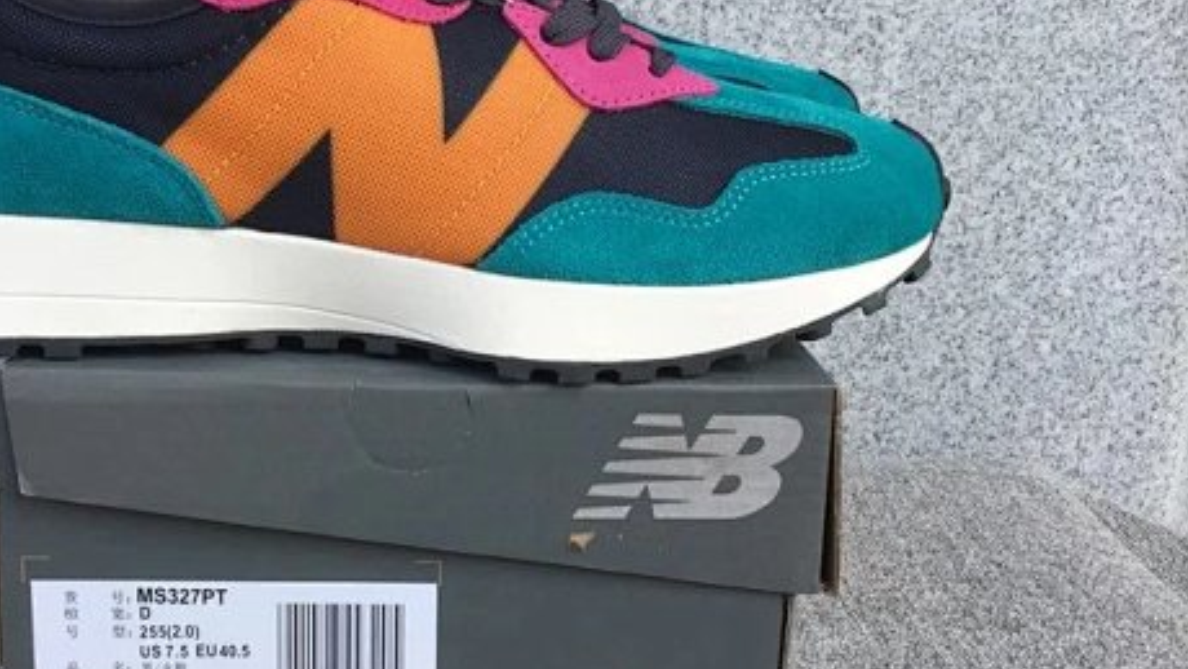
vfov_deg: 25.4
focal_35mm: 47
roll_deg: -0.8
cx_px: 405
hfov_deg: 43.2
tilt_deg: -14.3
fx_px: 1481
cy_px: 287
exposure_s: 1/295
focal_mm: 3.3
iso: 25
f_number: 2.4
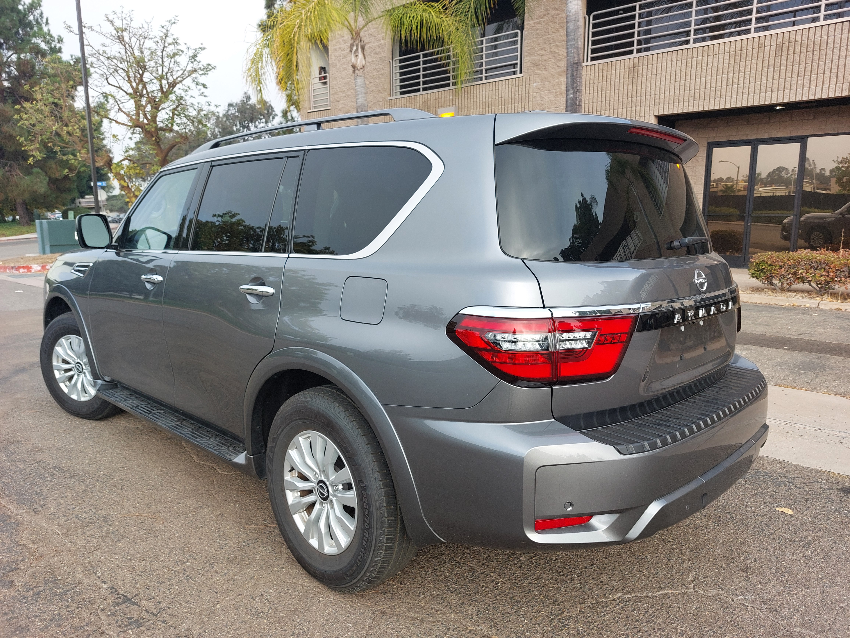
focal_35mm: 24
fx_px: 589
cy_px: 319
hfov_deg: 71.6
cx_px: 425
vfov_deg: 56.8
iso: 25
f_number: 1.8
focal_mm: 5.23
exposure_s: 1/313
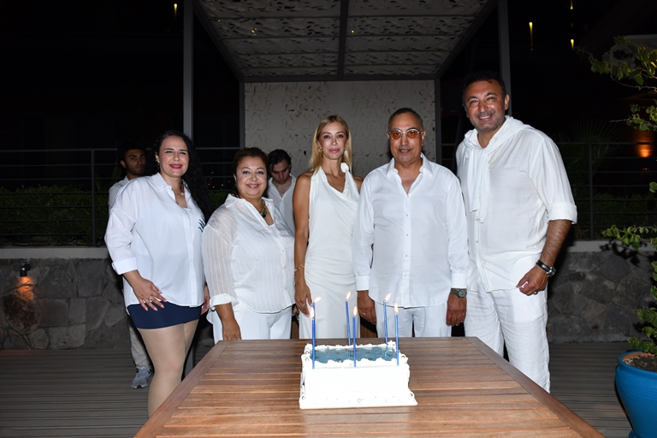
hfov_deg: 65.5
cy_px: 219
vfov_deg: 46.4
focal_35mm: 28
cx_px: 328
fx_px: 511
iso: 1000
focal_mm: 28
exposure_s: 1/125
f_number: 4.5
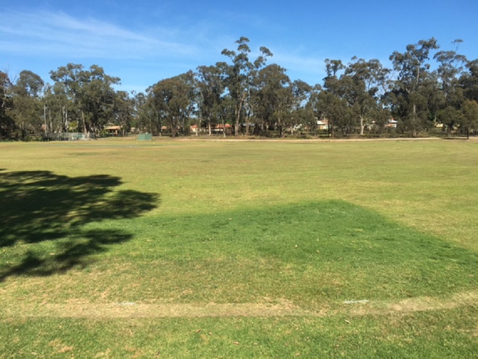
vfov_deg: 48.2
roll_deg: +0.6
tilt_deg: -6.0
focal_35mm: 29
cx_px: 239
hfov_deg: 61.7
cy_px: 180
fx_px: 401
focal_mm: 4.15
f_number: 2.2
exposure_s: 1/1603
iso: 25
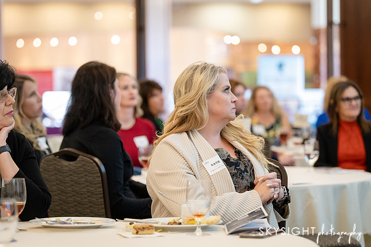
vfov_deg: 12.7
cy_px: 124
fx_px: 1111
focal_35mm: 108
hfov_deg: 19.0
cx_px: 186
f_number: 2.8
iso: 3200
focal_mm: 105
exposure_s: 1/400
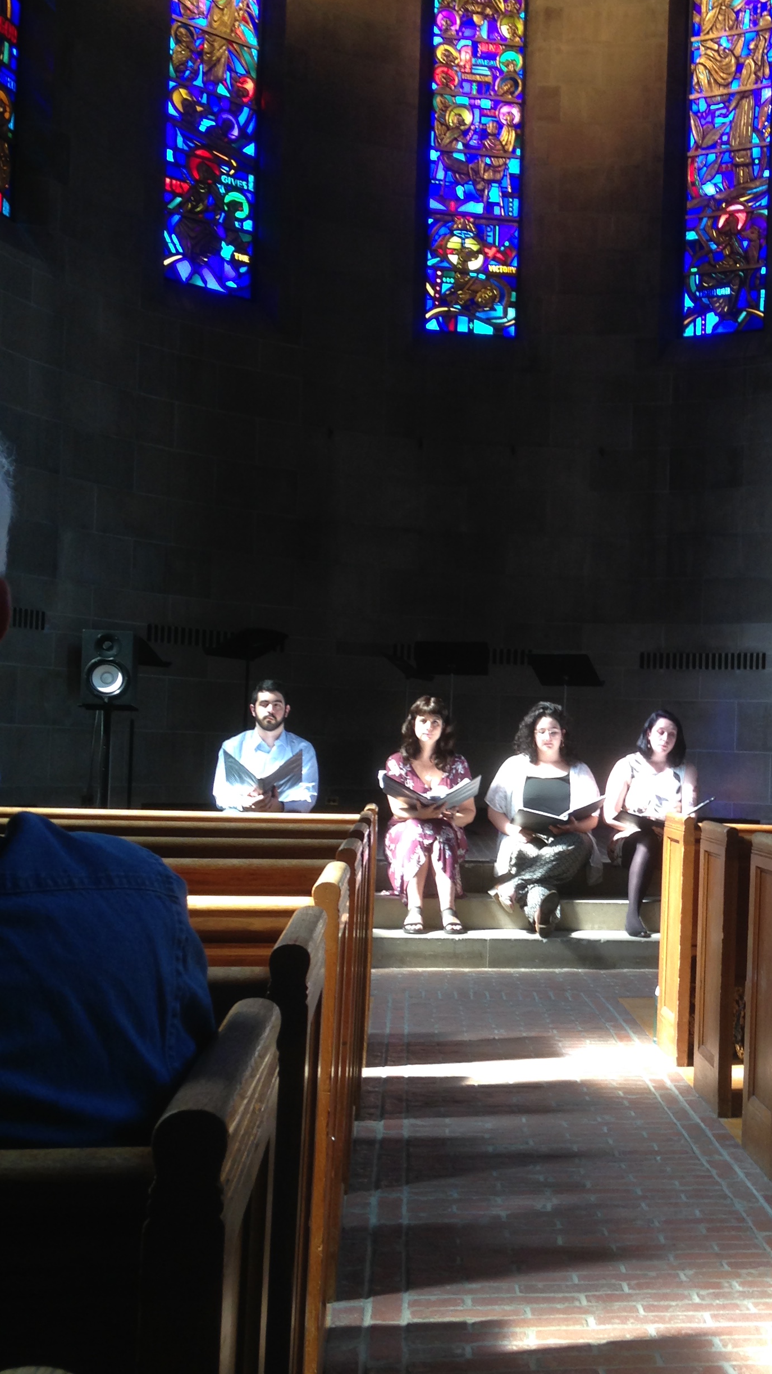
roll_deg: -1.4
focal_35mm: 48
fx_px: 1747
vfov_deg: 42.9
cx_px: 686
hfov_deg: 24.3
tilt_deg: +1.4
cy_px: 714
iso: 50
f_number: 2.4
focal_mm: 4.12
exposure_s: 1/30
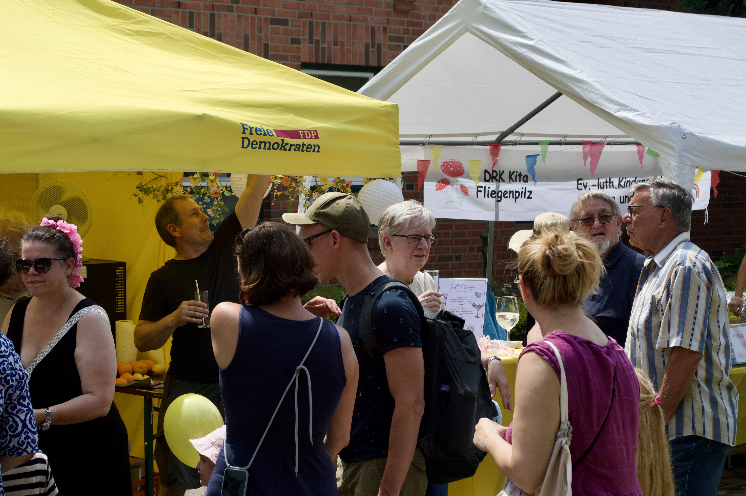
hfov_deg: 24.6
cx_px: 373
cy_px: 248
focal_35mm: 82
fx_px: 1708
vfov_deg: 16.5
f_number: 8
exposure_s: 1/400
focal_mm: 55
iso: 400
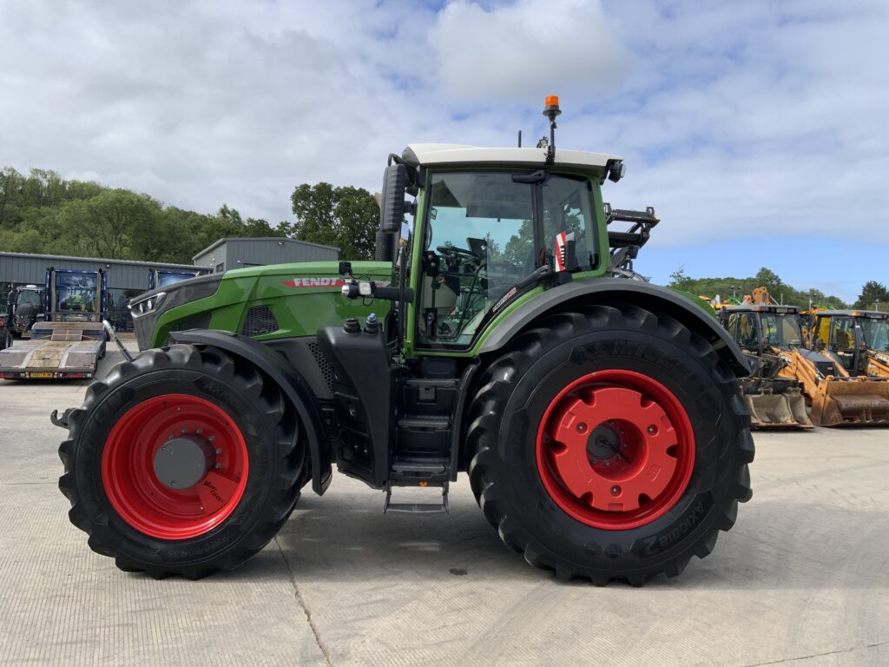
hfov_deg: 61.7
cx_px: 444
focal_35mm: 29
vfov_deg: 48.2
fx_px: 745
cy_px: 334
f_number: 1.8
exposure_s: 1/1534
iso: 16
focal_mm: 3
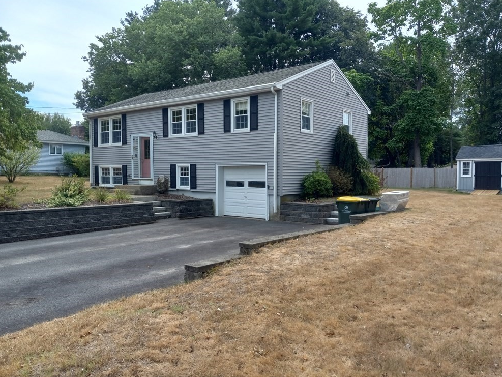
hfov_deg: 63.4
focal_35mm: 28
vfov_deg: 49.8
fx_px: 406
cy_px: 189
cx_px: 257
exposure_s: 1/681
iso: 40
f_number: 1.8
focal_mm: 3.94
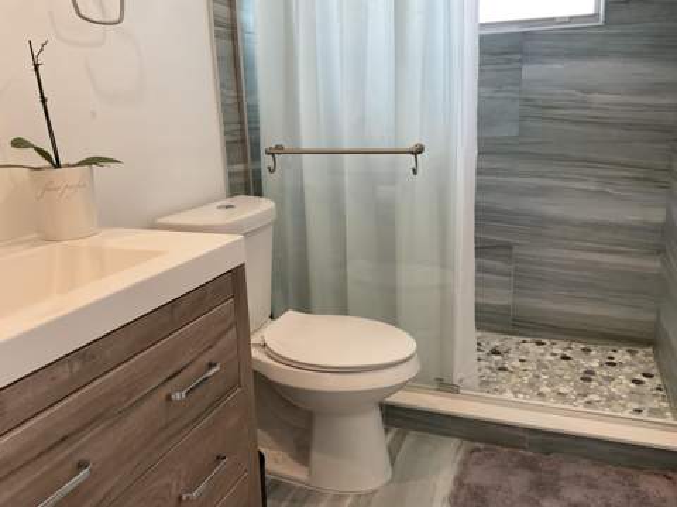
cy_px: 254
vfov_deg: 48.2
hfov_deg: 61.7
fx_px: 567
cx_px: 338
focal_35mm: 29
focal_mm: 3
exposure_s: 1/120
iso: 64
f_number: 1.8
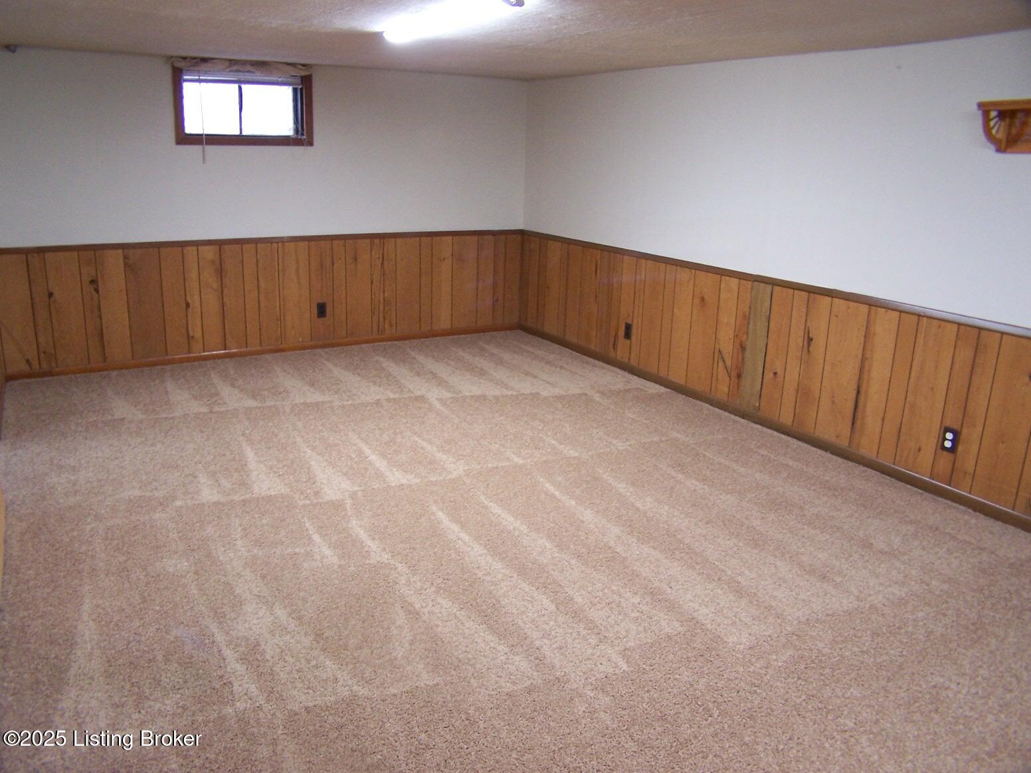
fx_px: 1132
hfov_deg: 49.0
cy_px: 386
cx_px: 516
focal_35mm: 38
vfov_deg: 37.7
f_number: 2.8
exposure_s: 1/10
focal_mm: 6.3
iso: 140
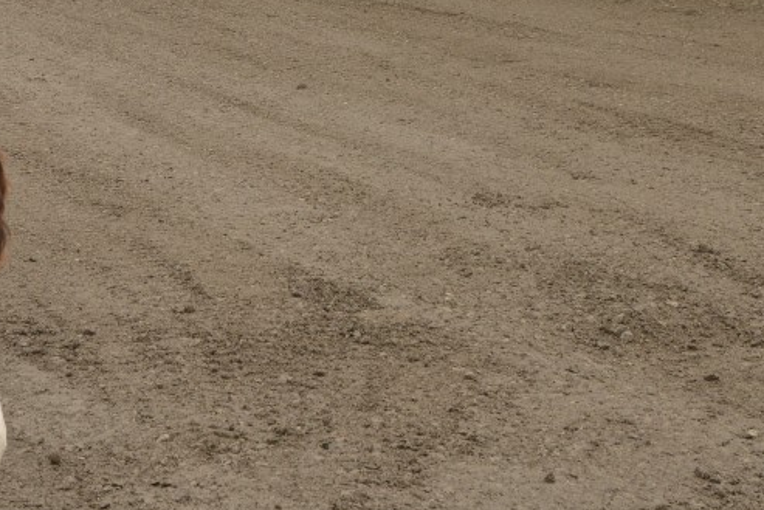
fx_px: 2441
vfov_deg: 11.6
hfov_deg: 17.8
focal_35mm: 115
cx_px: 338
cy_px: -149
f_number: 10
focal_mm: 35
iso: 320
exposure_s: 1/160
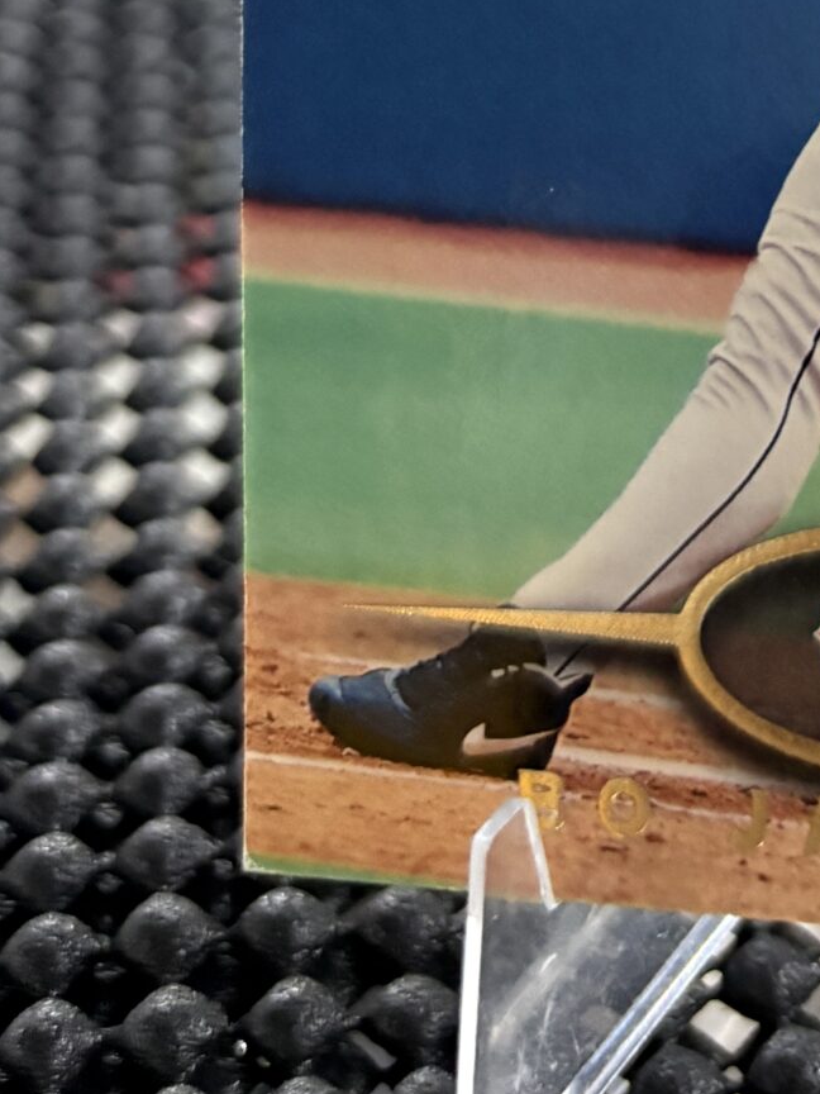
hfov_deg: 18.0
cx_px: 1031
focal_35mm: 77
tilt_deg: -23.2
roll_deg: +4.3
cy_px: -338
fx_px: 2432
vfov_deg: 22.6
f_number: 1.6
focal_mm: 5.96
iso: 500
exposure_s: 1/60
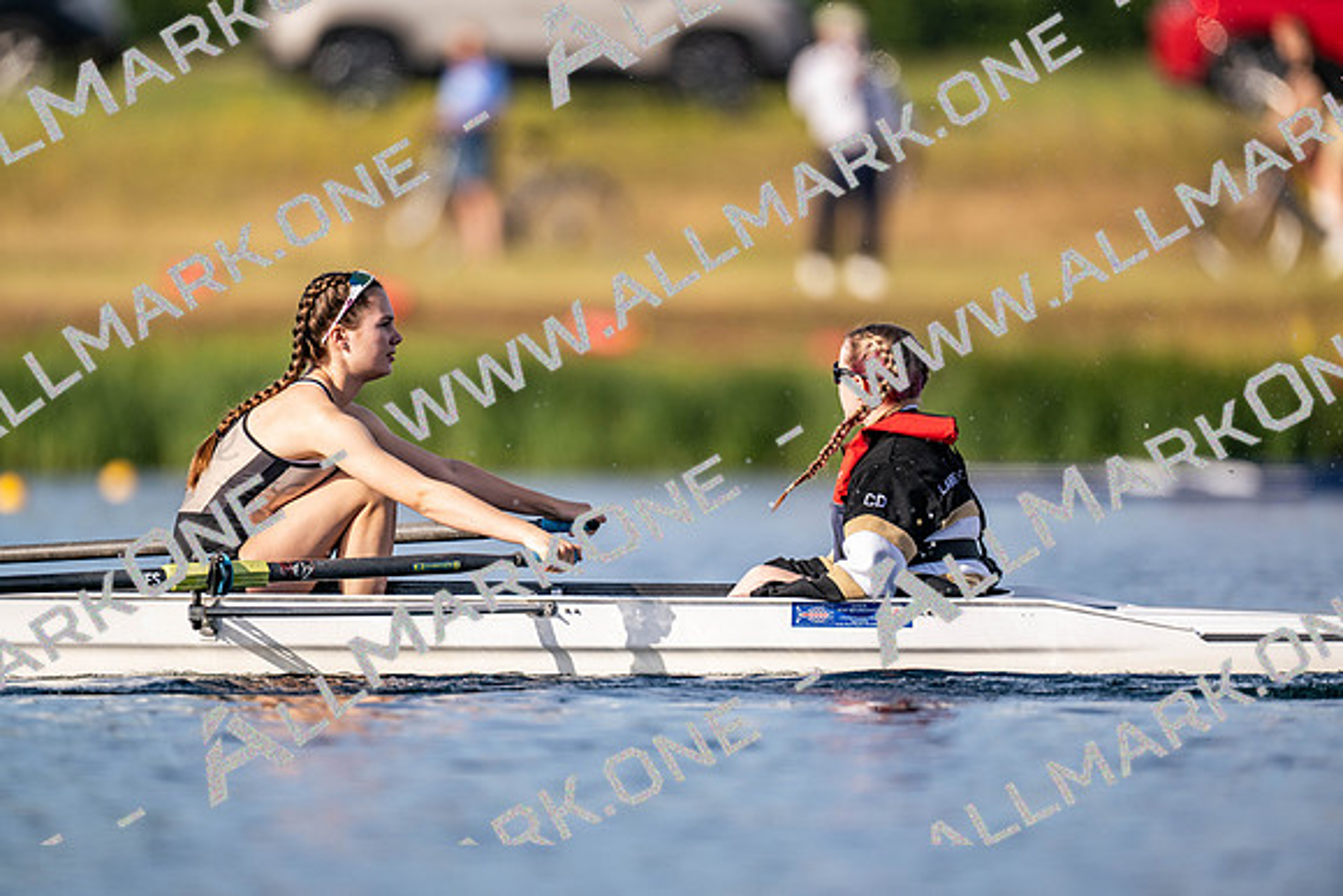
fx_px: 22388
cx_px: 672
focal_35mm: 600
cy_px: 448
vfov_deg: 2.3
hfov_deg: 3.4
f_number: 4
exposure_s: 1/2500
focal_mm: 600
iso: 220
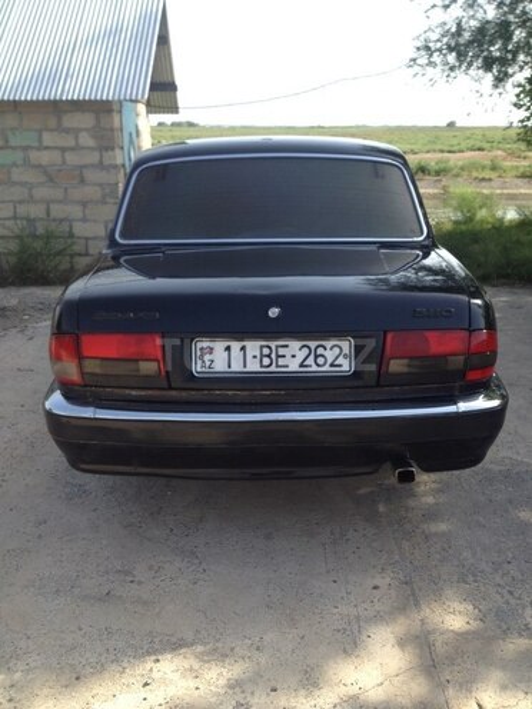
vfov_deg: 52.6
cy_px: 354
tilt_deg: -19.8
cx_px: 266
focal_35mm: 35
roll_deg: -0.4
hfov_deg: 40.7
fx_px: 717
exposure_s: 1/635
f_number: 2.4
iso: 50
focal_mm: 4.28
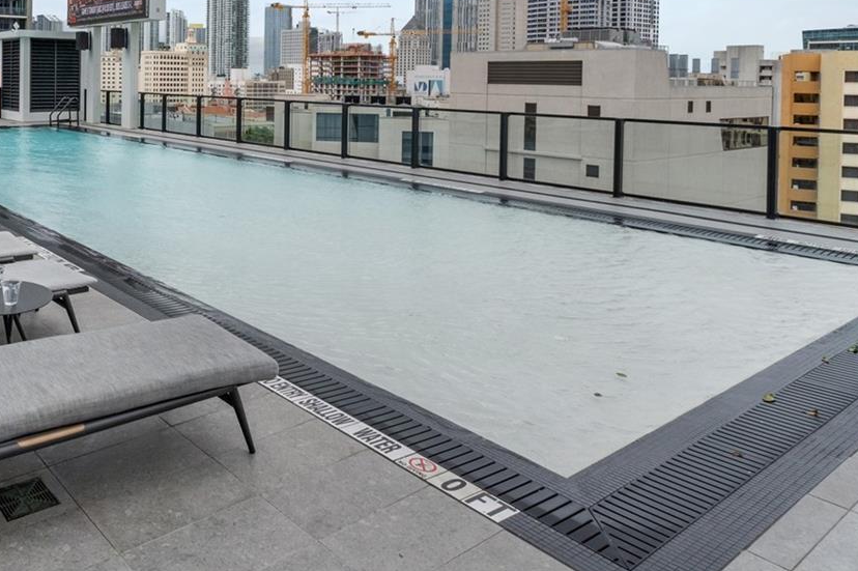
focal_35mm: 29
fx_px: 691
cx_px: 159
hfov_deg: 58.3
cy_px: 89
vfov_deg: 42.3
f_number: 9
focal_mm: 10
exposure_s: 1/640
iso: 250
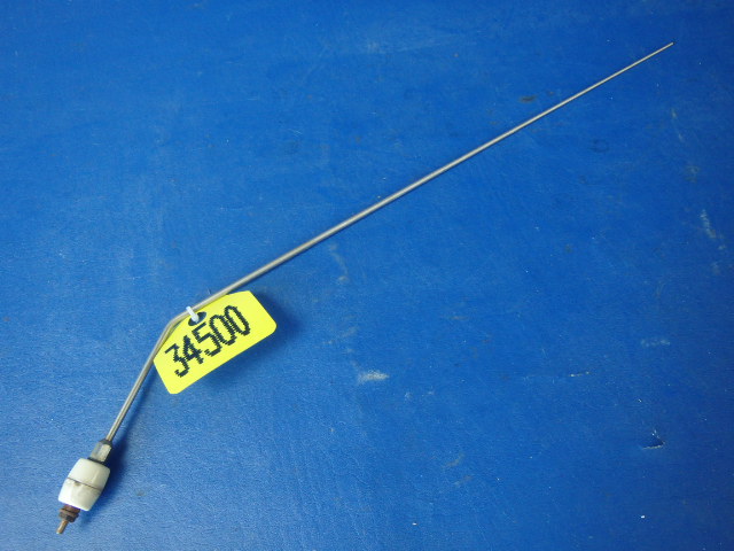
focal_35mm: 28
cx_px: 367
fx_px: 594
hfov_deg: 63.4
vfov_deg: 49.7
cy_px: 276
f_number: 3.9
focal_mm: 5
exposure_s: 1/30
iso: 250
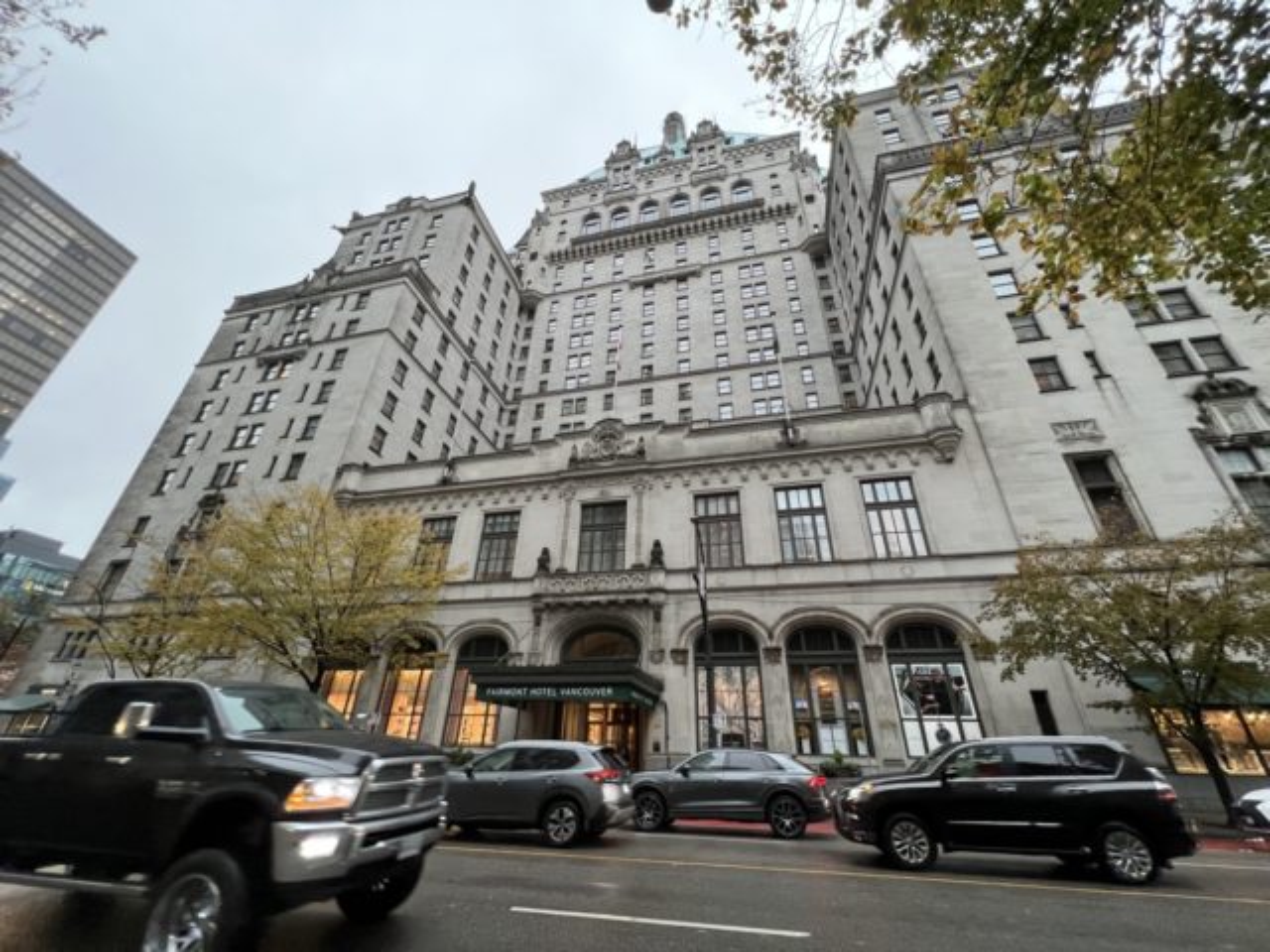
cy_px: 476
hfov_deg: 106.2
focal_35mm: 13
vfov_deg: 89.9
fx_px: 477
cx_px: 635
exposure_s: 1/99
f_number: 1.8
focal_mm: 1.57
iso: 250
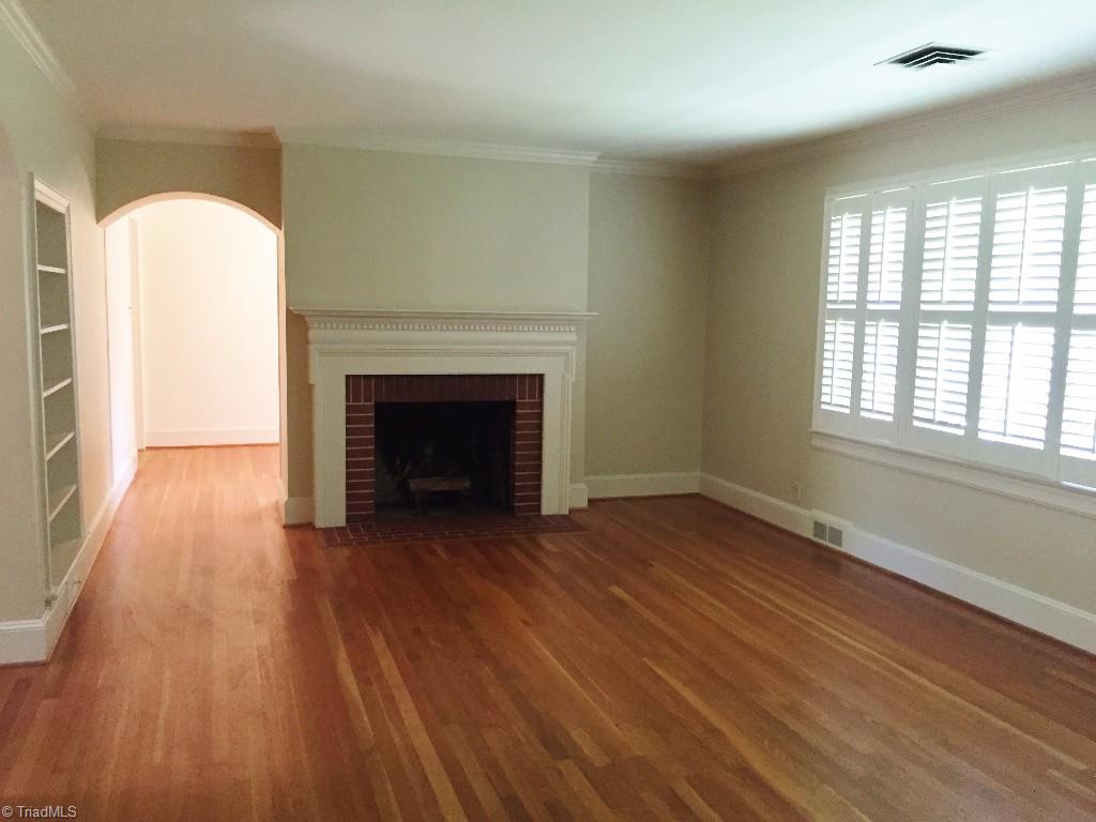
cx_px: 548
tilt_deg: -7.3
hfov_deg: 61.7
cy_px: 411
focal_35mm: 29
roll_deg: -1.0
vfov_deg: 48.2
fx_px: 918
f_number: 2.2
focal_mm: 4.15
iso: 250
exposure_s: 1/30
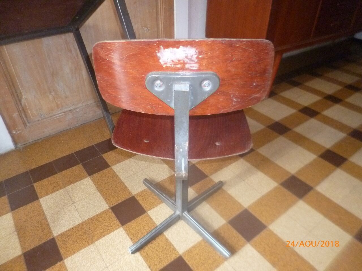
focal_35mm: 24
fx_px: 251
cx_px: 181
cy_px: 136
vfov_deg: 56.8
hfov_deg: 71.6
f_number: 2.5
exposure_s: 1/60
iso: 400
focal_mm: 4.3
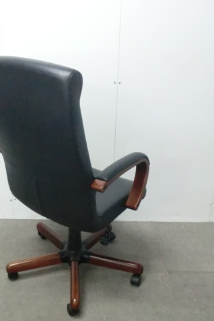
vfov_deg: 43.6
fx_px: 401
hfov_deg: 29.6
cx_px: 64
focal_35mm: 45
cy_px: 159
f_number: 3.5
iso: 800
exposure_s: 1/40
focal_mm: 5.8
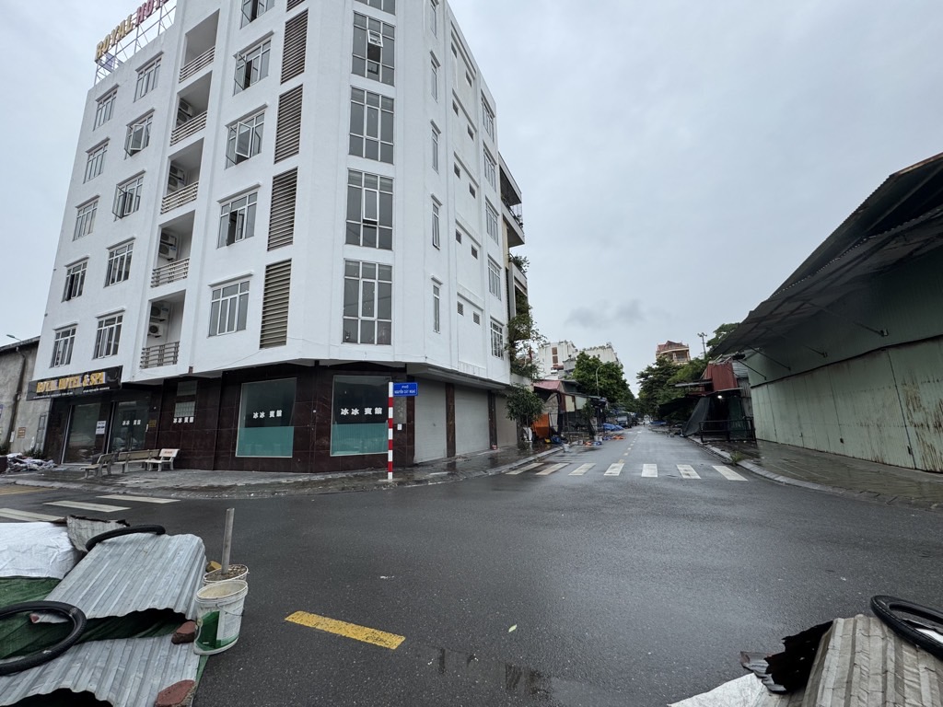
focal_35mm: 14
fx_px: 381
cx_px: 472
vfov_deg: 85.7
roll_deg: +2.6
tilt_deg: +10.1
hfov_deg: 102.1
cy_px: 354
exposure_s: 1/700
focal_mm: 2.22
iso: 50
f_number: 2.2
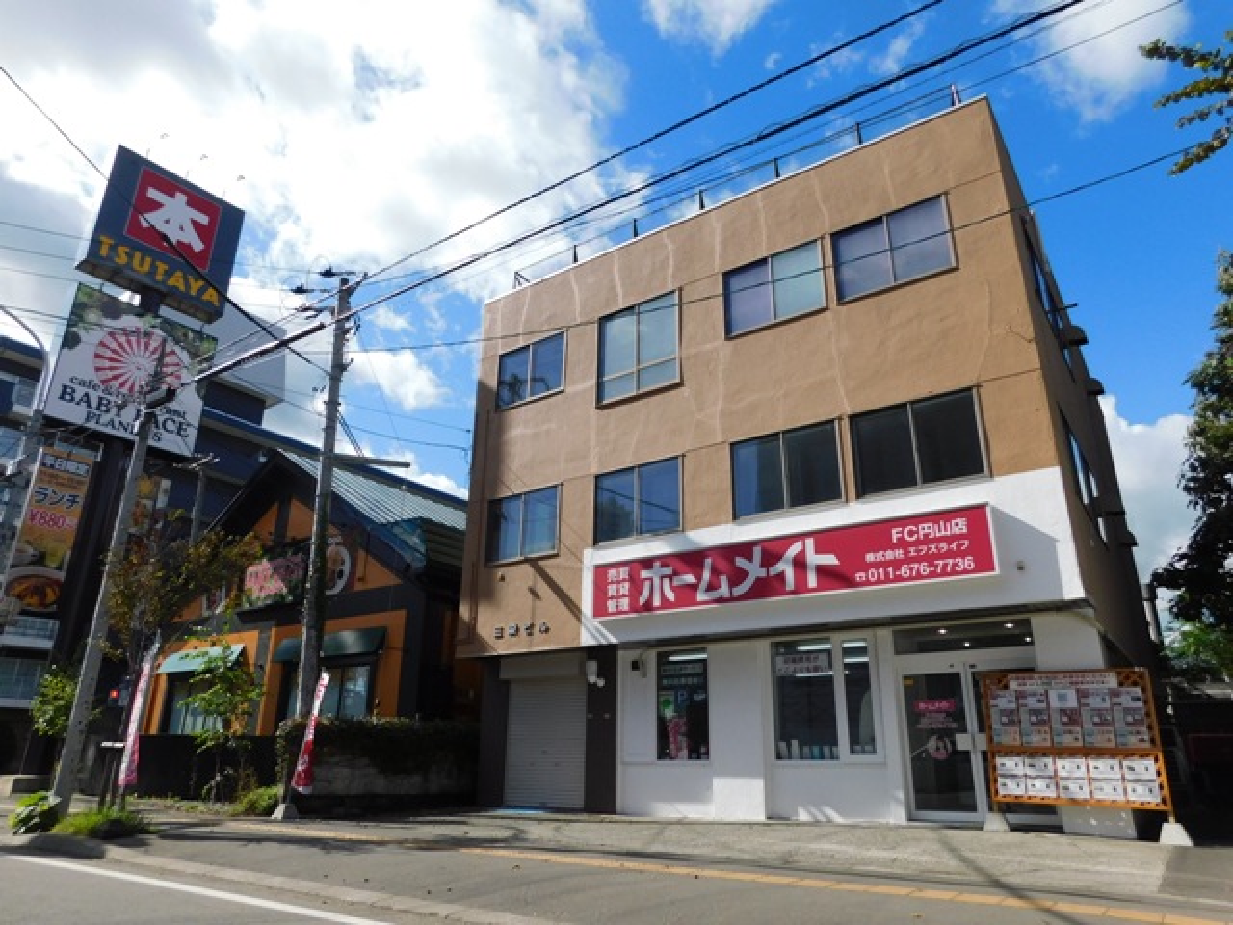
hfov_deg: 73.9
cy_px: 462
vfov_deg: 58.9
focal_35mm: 23
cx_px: 616
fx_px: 819
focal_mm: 4
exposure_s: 1/500
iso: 125
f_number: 6
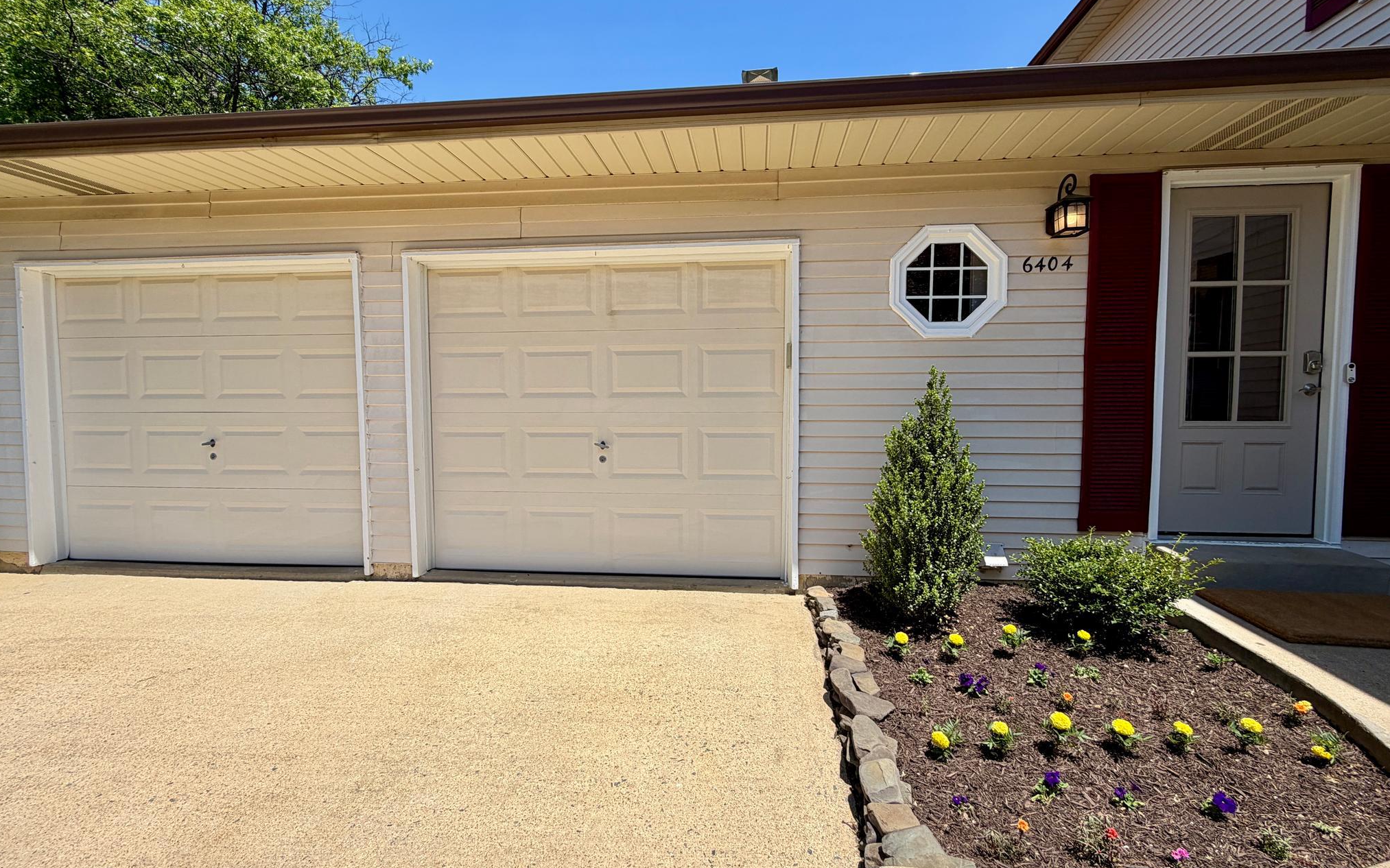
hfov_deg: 101.5
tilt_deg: -3.3
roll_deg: -0.7
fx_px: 568
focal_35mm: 15
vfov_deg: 74.8
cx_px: 695
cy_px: 431
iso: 20
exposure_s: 1/888
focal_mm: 2.22
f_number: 2.2
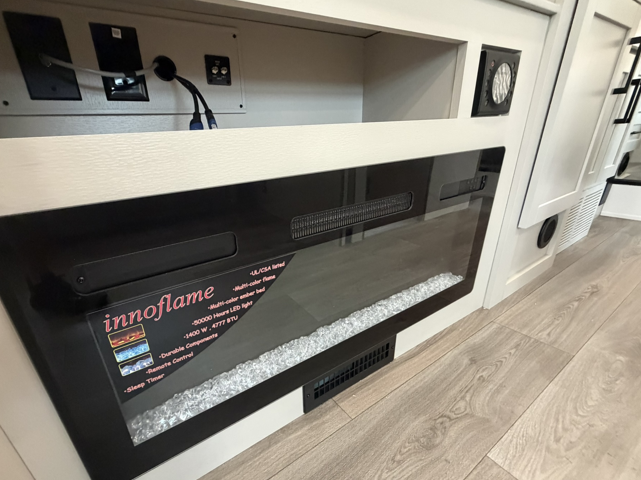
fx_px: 296
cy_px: 253
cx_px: 288
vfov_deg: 78.0
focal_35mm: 16
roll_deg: +3.1
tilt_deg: -21.3
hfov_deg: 94.2
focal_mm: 2.22
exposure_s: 1/60
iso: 800
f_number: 2.2
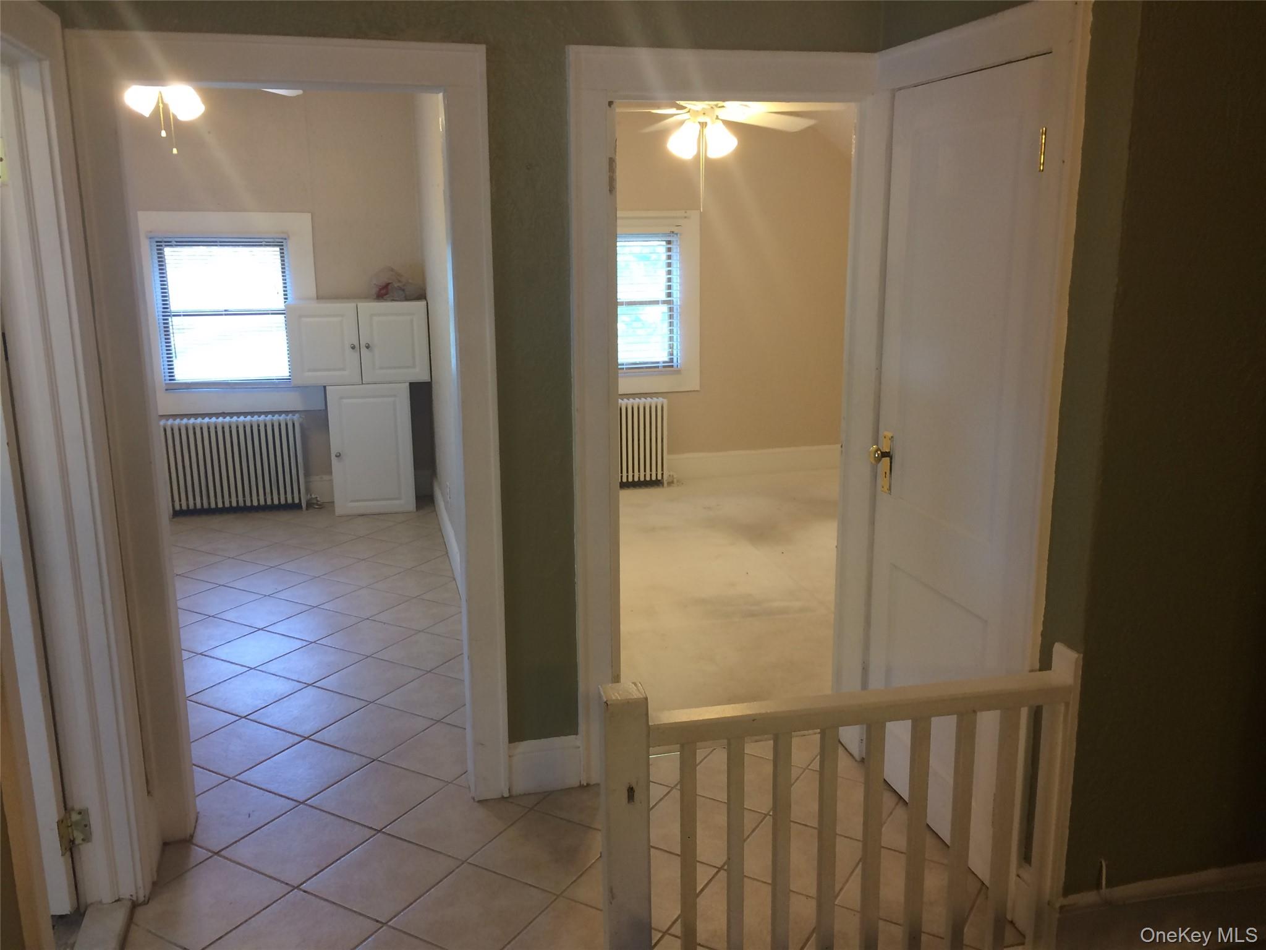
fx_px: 1061
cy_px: 475
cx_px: 633
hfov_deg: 61.7
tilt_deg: -13.6
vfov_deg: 48.2
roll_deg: -0.3
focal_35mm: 29
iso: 80
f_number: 2.2
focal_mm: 4.15
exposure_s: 1/30
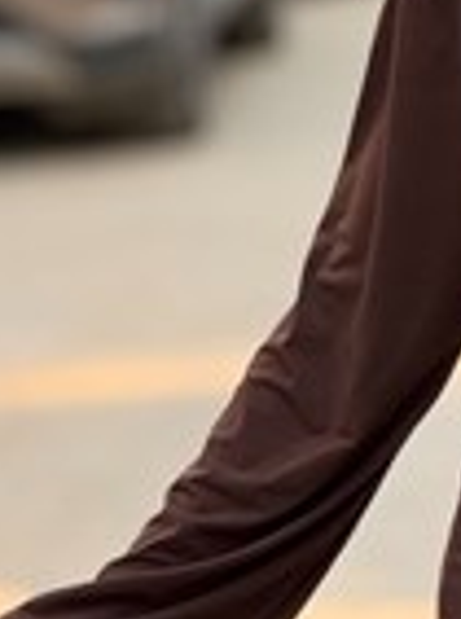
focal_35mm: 455
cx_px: 702
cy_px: 121
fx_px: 8116
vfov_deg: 4.4
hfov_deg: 3.2
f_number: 2.8
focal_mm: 15.66
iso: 64
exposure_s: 1/161
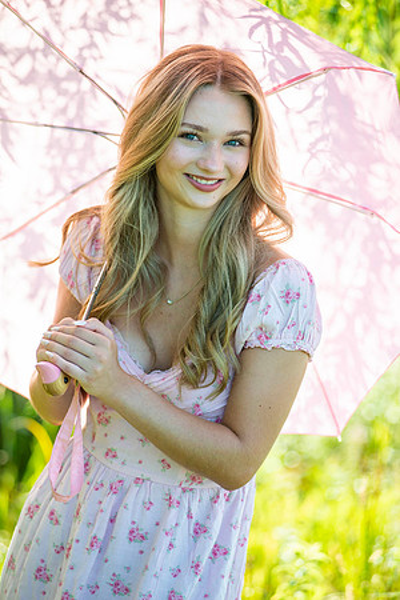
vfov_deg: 15.2
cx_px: 200
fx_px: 2250
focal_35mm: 135
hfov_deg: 10.2
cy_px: 300
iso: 160
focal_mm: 135
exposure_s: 1/1000
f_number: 4
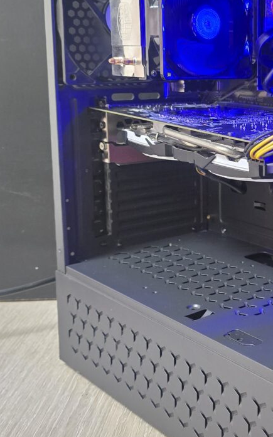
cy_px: 165
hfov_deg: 22.0
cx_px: 292
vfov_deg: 36.1
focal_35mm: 56
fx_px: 667
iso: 1000
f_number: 1.7
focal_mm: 6.3
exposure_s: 1/100
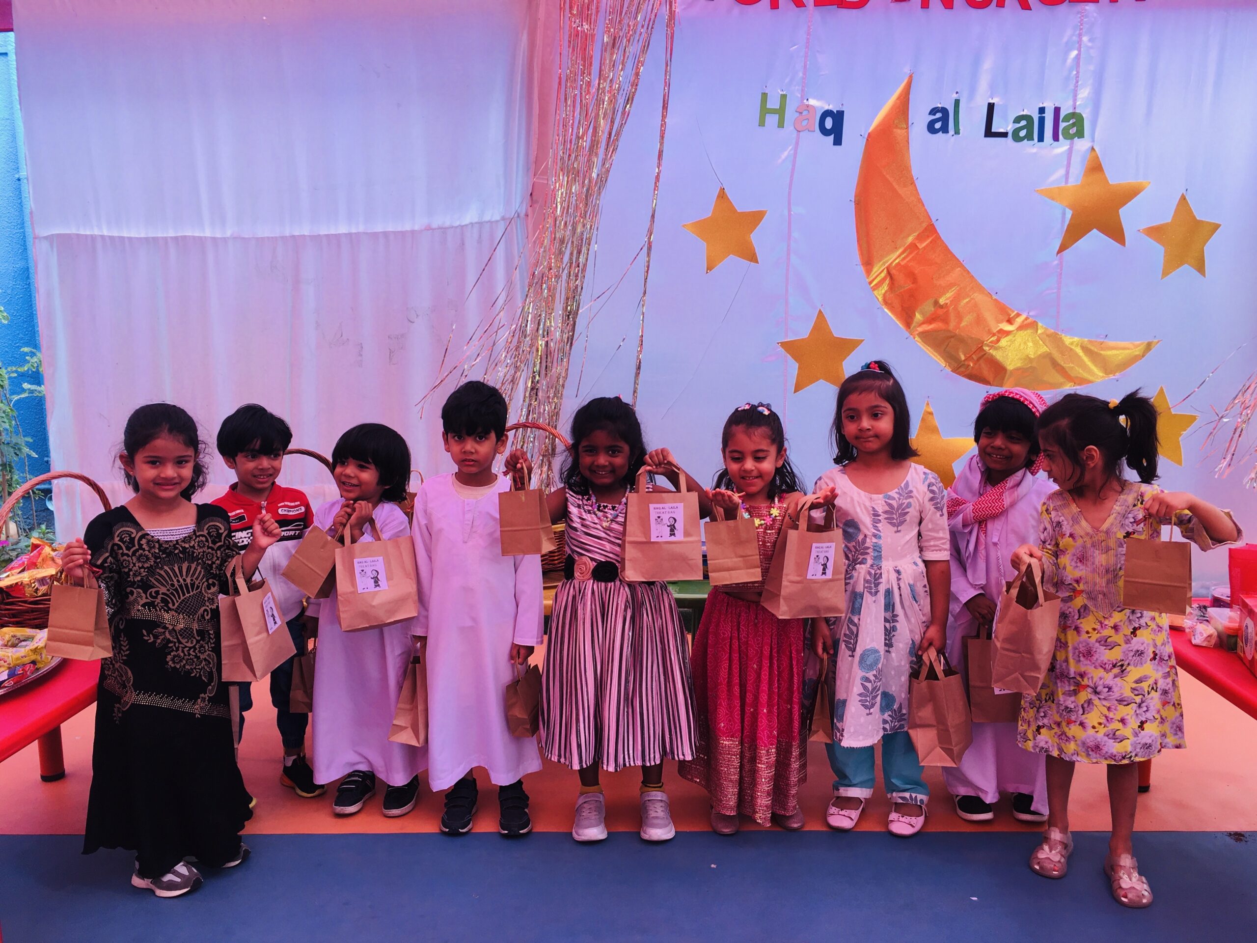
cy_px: 472
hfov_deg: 61.7
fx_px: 1053
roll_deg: +1.0
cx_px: 628
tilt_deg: -9.8
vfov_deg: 48.2
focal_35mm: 29
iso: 25
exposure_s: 1/113
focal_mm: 4.15
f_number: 2.2
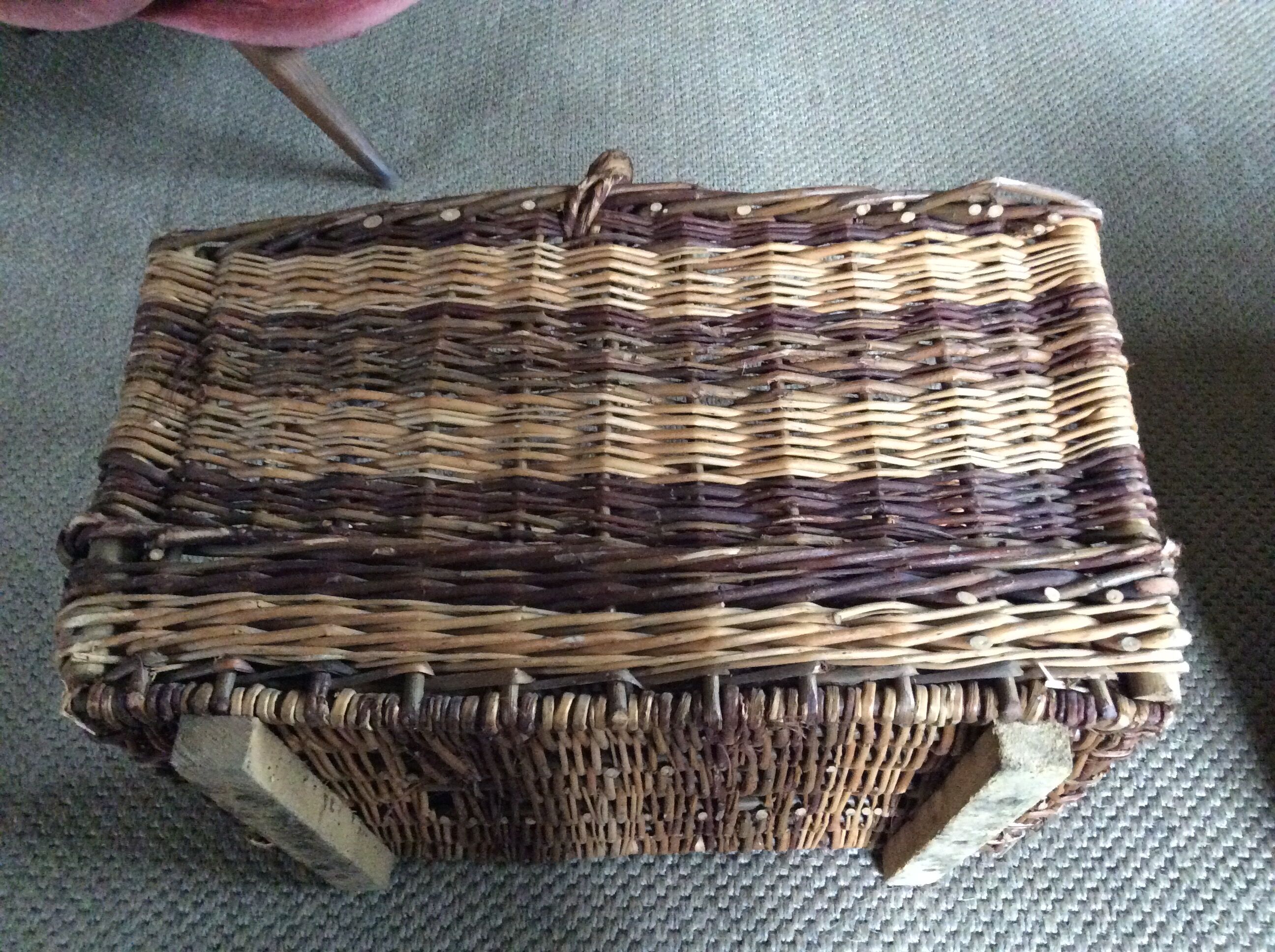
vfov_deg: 44.1
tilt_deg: -54.1
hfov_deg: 56.9
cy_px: 476
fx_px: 1177
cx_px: 638
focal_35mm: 32
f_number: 2.4
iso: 500
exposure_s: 1/17
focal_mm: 3.3
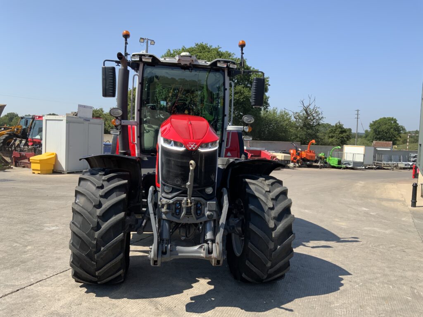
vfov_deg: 48.2
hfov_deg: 61.7
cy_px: 158
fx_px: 354
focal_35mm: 29
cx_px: 212
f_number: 1.8
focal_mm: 3
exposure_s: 1/1377
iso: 16
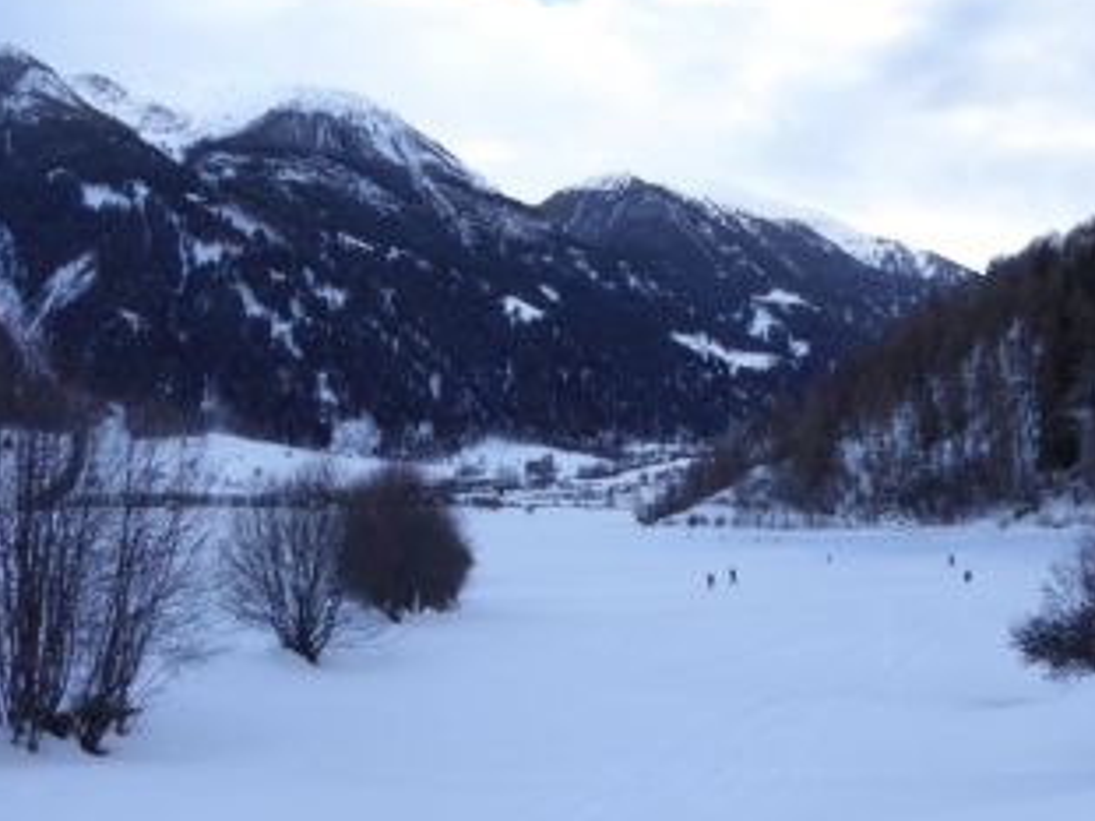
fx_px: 1043
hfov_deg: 54.8
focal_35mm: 33
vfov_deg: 42.8
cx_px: 678
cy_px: 458
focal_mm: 4.3
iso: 100
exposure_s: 1/400
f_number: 3.3
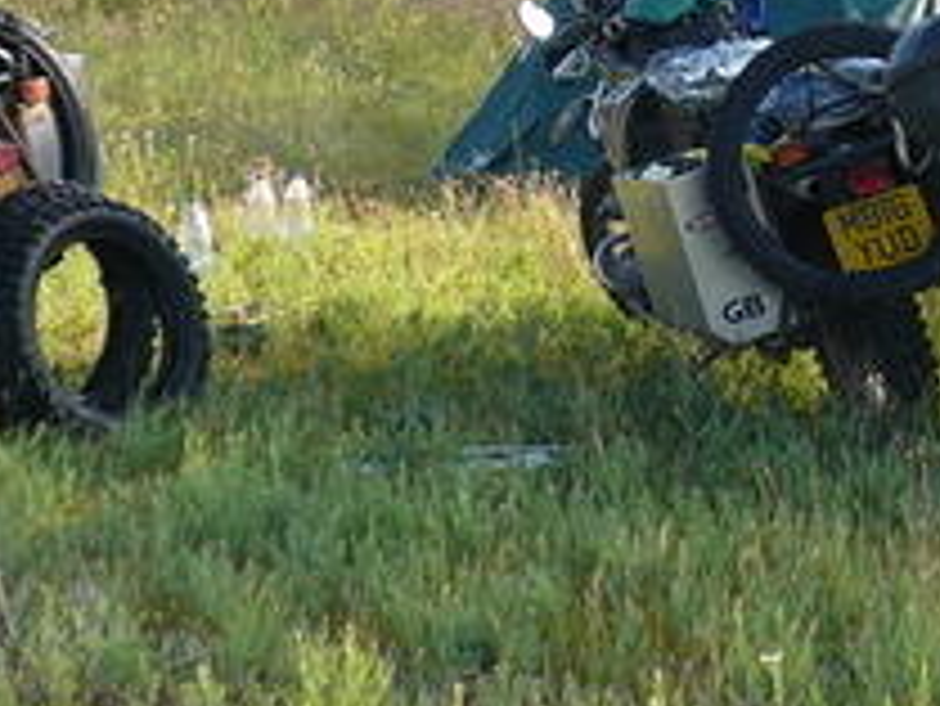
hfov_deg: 13.1
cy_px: -72
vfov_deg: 9.8
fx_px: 4076
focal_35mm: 150
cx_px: 751
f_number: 3.6
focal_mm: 8.1
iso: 100
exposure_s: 1/320
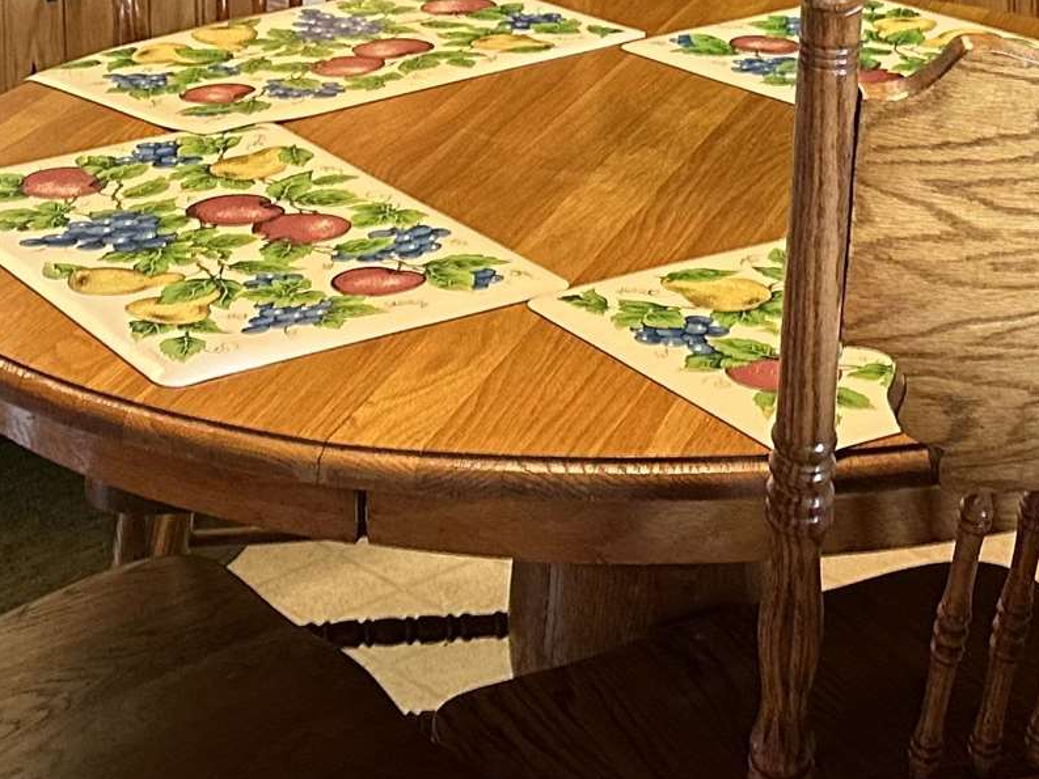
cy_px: -317
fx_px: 2792
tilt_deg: -8.6
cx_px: 501
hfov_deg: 21.1
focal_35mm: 93
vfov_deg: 15.0
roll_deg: +1.8
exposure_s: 1/60
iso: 250
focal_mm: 6.86
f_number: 1.78
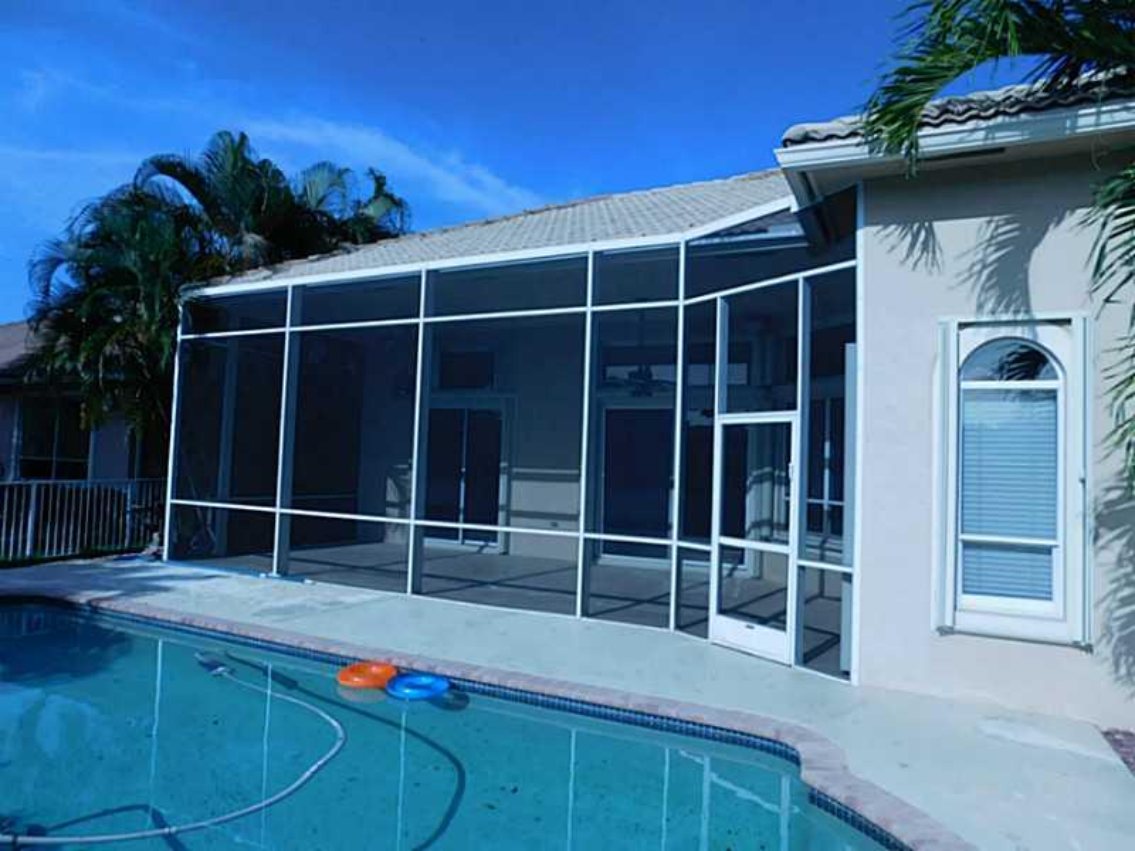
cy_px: 426
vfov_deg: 58.9
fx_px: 754
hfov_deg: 73.9
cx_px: 568
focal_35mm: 23
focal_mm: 4
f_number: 6
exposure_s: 1/1000
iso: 125
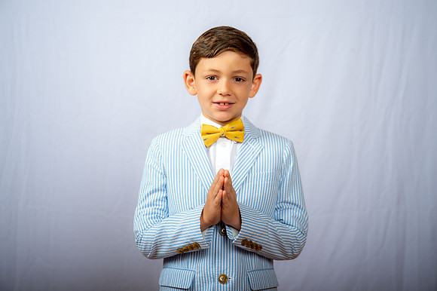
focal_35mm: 65
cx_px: 218
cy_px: 146
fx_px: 789
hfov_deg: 31.0
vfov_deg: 20.9
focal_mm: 65
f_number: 6.3
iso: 250
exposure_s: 1/200
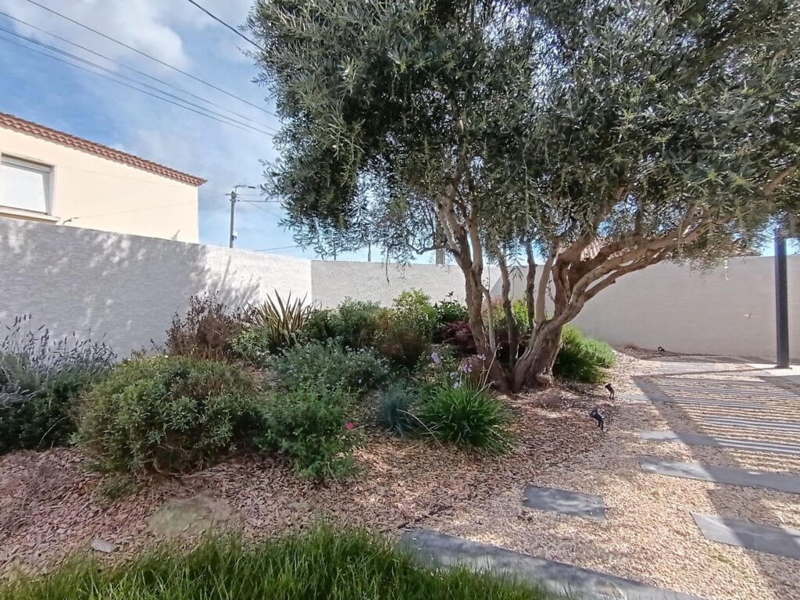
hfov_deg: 91.0
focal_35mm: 17
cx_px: 400
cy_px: 300
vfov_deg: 74.7
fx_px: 393
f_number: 2.2
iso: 102
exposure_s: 1/619
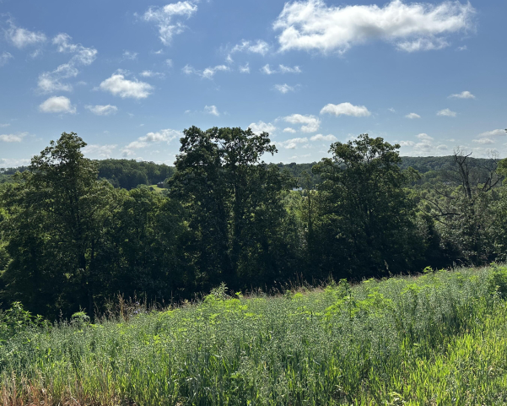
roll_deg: +0.3
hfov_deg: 65.9
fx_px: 390
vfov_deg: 54.9
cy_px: 197
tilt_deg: -4.8
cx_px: 227
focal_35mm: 26
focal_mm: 6.86
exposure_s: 1/10753
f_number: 1.78
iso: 80
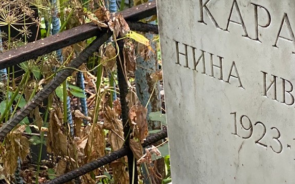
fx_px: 1118
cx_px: 222
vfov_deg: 9.4
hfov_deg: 15.0
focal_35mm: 139
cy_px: 105
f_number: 2
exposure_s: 1/60
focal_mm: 6
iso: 160
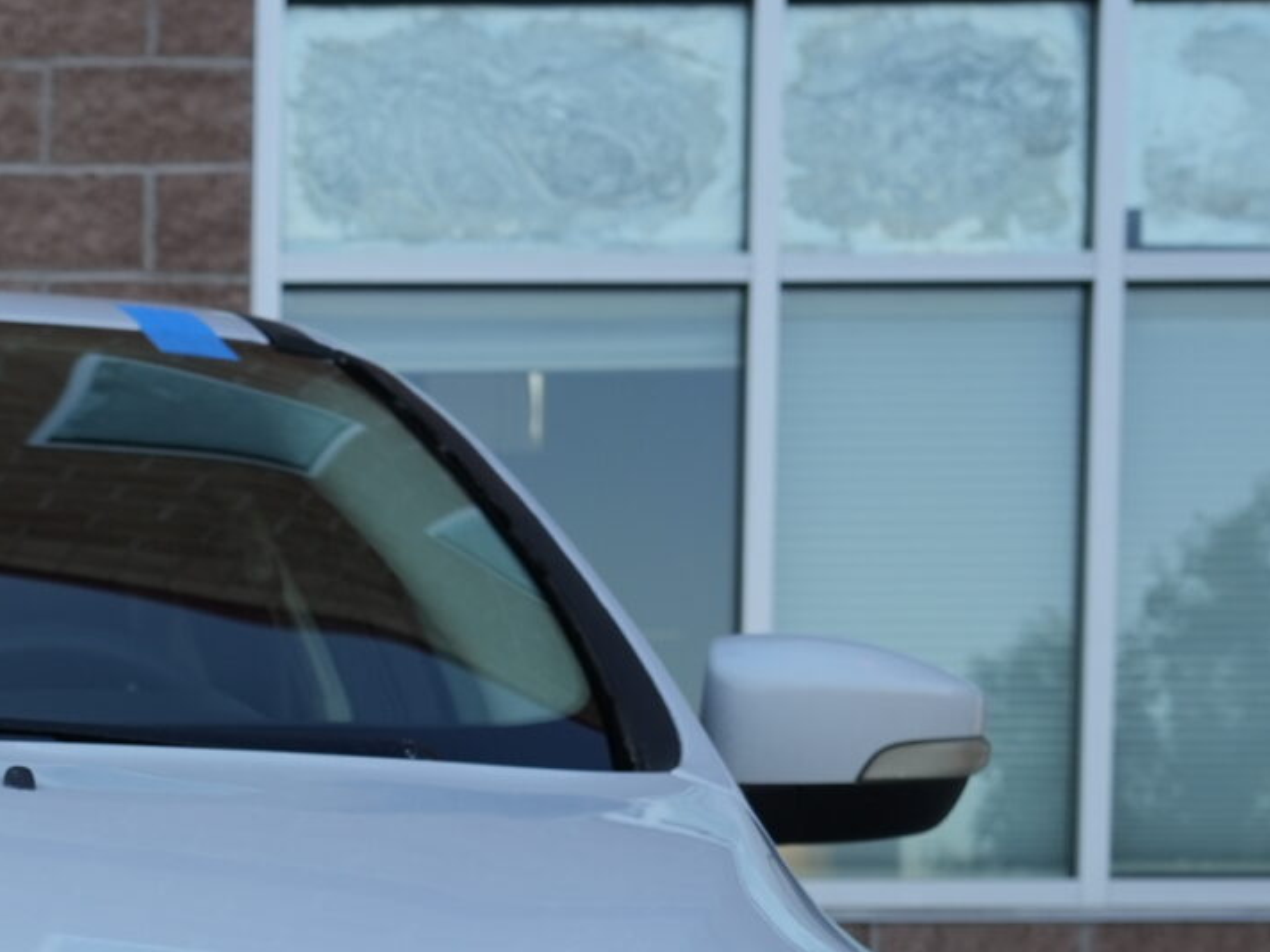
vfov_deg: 11.7
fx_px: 4439
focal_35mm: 121
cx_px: -376
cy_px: 1475
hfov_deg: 15.5
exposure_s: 1/160
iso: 200
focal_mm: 35
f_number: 5.6
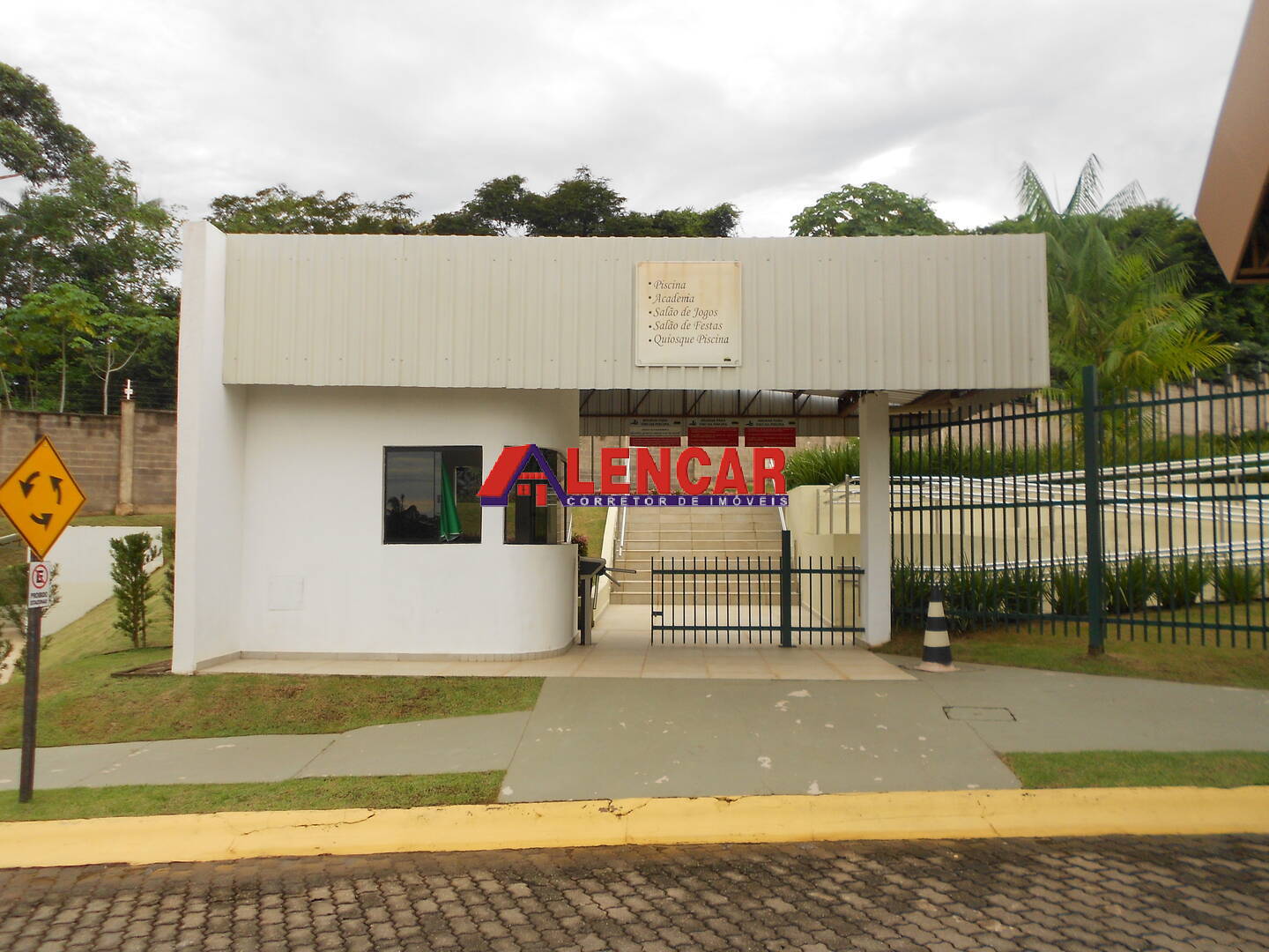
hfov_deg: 67.3
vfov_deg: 53.1
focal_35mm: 26
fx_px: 953
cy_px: 476
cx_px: 634
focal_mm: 4.6
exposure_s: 1/125
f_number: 3.2
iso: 80
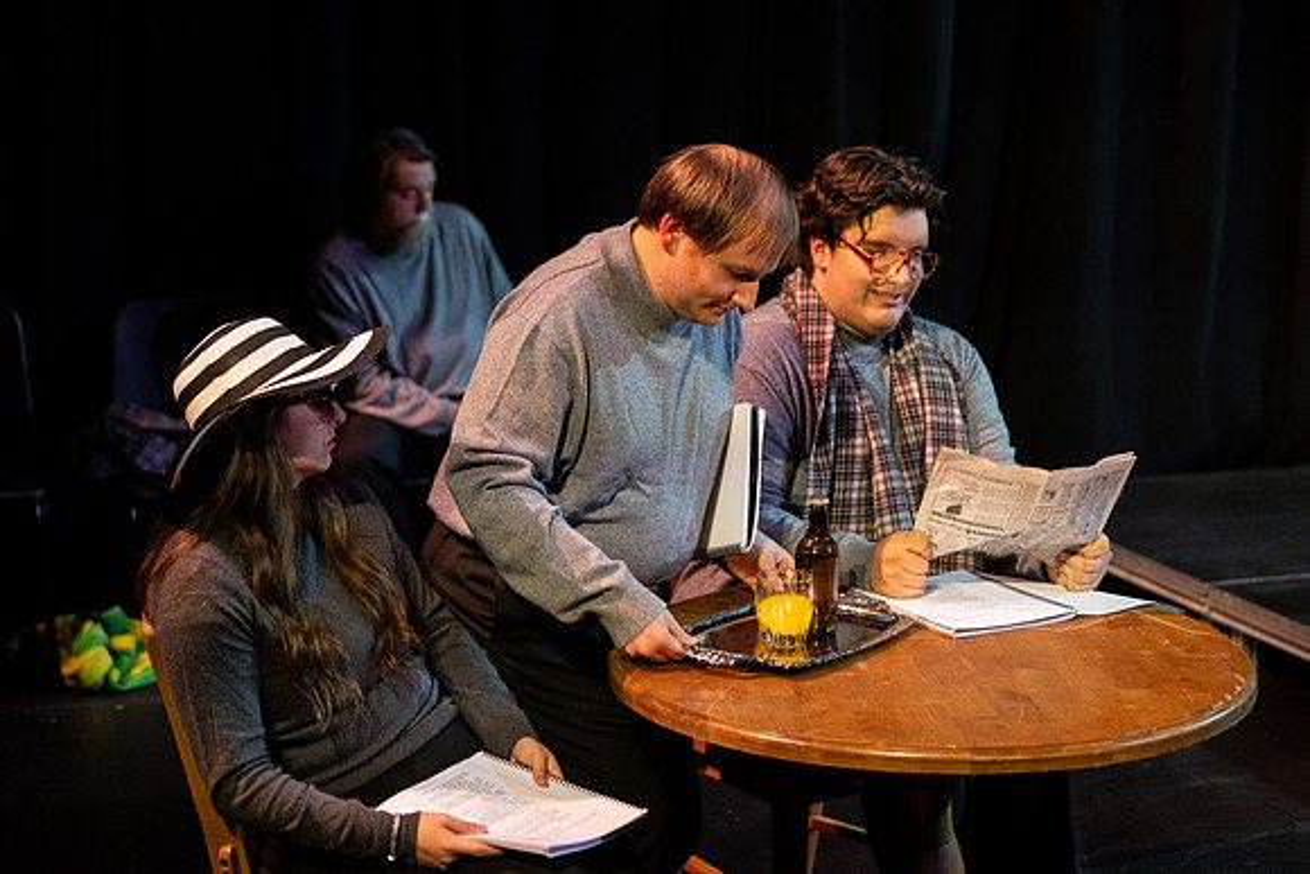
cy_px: 437
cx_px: 655
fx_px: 2548
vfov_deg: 19.5
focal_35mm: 70
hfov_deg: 28.8
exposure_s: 1/250
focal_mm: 70
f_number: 2.8
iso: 2500
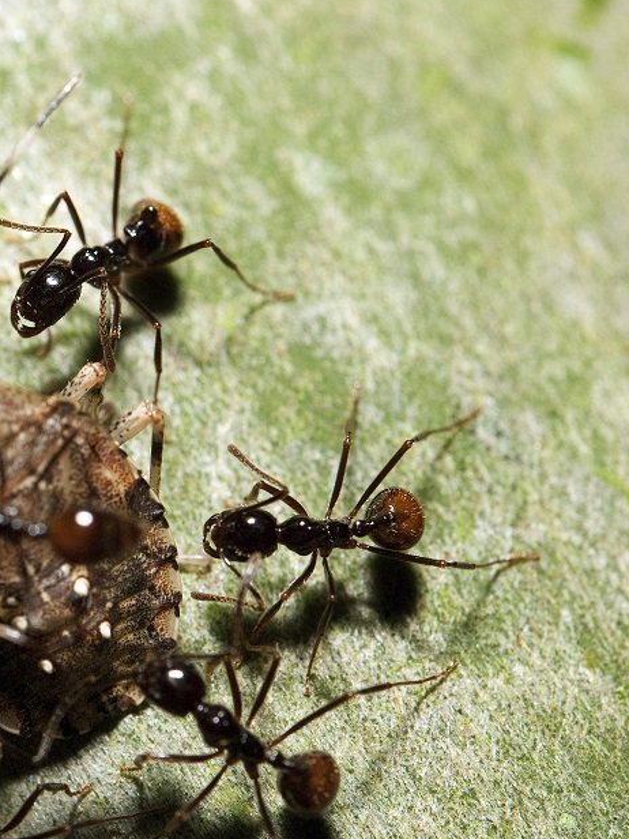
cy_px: 437
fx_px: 3489
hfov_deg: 10.2
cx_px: -67
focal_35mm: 144
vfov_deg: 13.7
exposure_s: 1/125
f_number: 11
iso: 400
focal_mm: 60
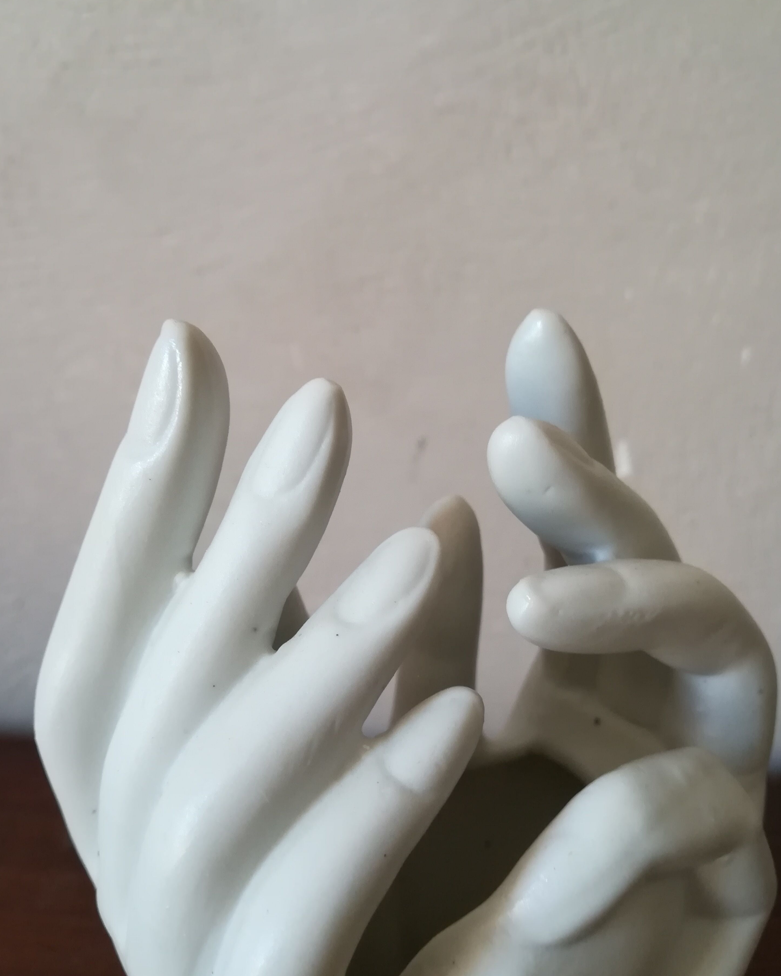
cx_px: 394
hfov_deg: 51.5
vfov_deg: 62.2
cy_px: 487
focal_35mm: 28
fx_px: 809
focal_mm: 3.83
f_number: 2.2
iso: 320
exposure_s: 1/25
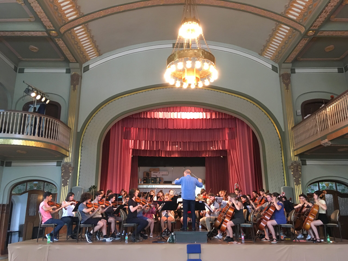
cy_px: 130
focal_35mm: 29
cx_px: 174
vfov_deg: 48.2
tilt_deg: +16.5
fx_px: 292
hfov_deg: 61.7
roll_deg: -0.4
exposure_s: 1/20
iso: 200
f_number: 2.2
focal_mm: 4.15
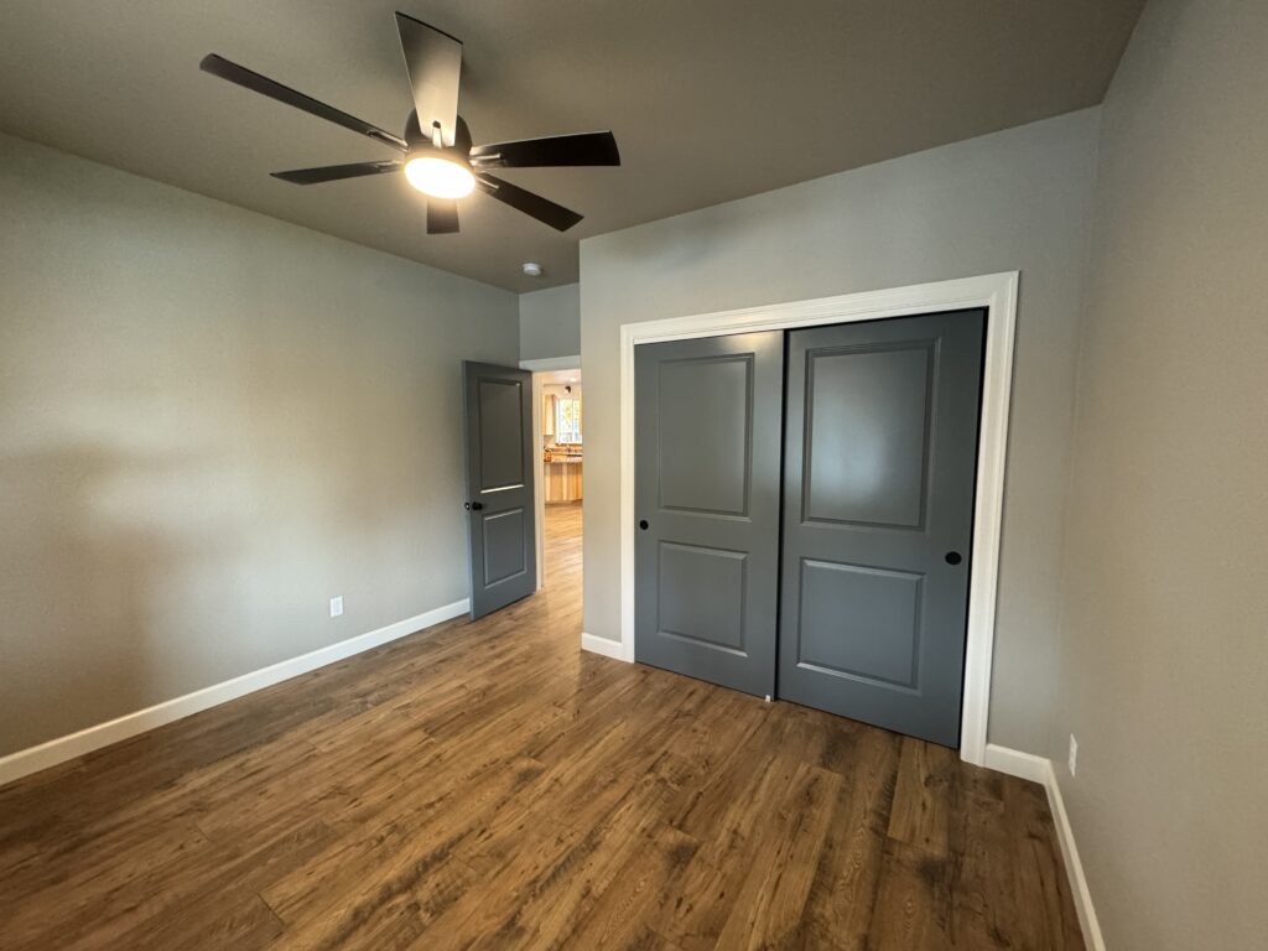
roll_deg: -0.1
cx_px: 634
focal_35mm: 14
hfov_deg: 102.1
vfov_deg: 85.7
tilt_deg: -5.3
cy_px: 476
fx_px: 513
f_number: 2.2
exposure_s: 1/60
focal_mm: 2.22
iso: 500
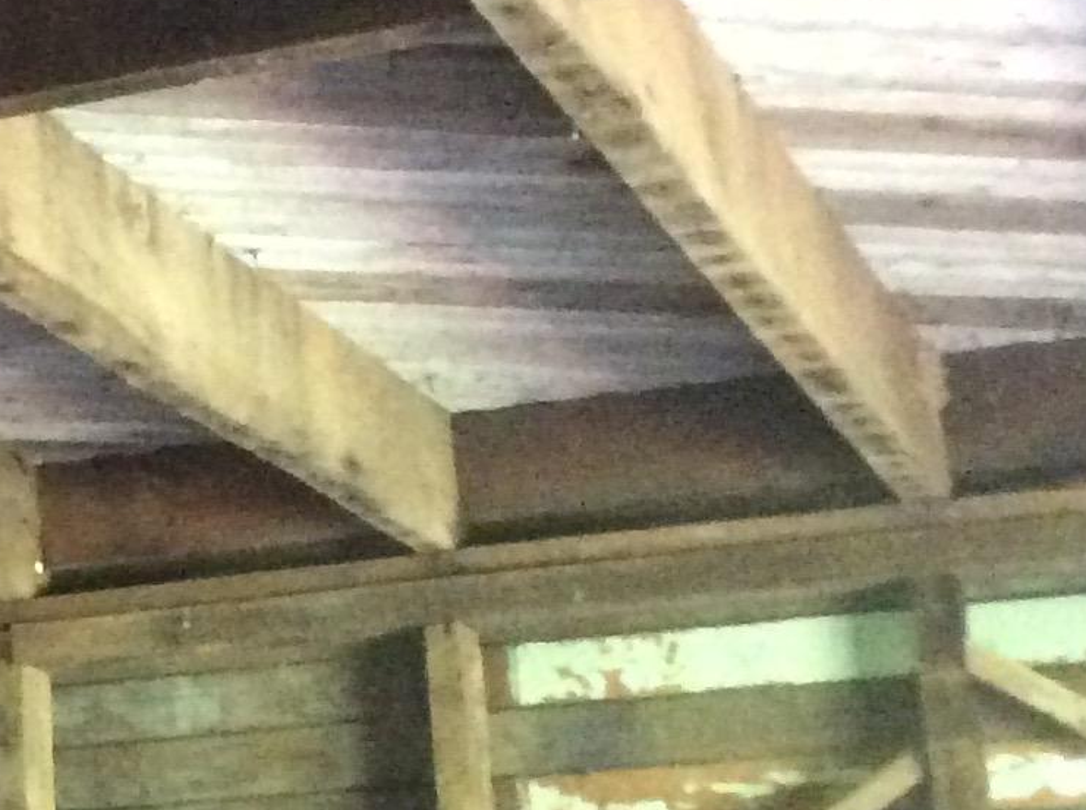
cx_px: -141
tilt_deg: +14.9
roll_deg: +1.5
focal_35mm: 112
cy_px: 271
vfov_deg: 13.2
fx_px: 3508
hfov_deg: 17.0
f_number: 2.4
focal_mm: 3.3
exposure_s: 1/15
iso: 500
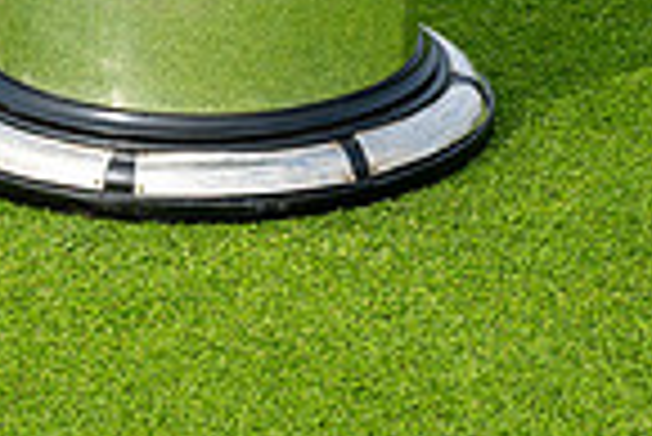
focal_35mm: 440
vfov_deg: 3.1
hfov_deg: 4.7
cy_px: -420
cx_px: 229
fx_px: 7977
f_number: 9
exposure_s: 1/500
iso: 320
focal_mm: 110
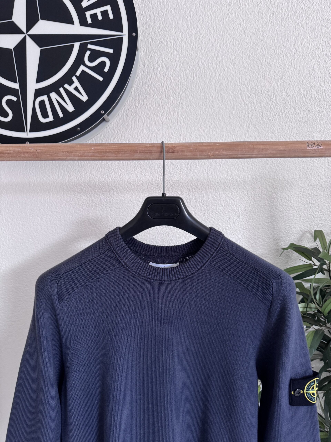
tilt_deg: -2.2
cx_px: 166
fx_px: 306
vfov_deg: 71.6
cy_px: 221
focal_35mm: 24
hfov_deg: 56.8
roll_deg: +0.8
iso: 250
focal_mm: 6.76
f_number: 1.78
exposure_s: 1/50
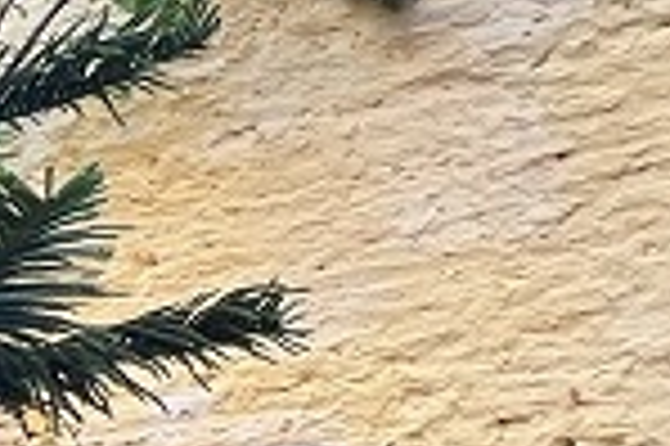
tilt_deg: +2.1
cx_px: -1160
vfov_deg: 13.5
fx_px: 1729
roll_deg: +1.1
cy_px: 743
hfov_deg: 12.8
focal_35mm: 93
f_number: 1.8
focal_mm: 1.57
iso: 64
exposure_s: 1/99
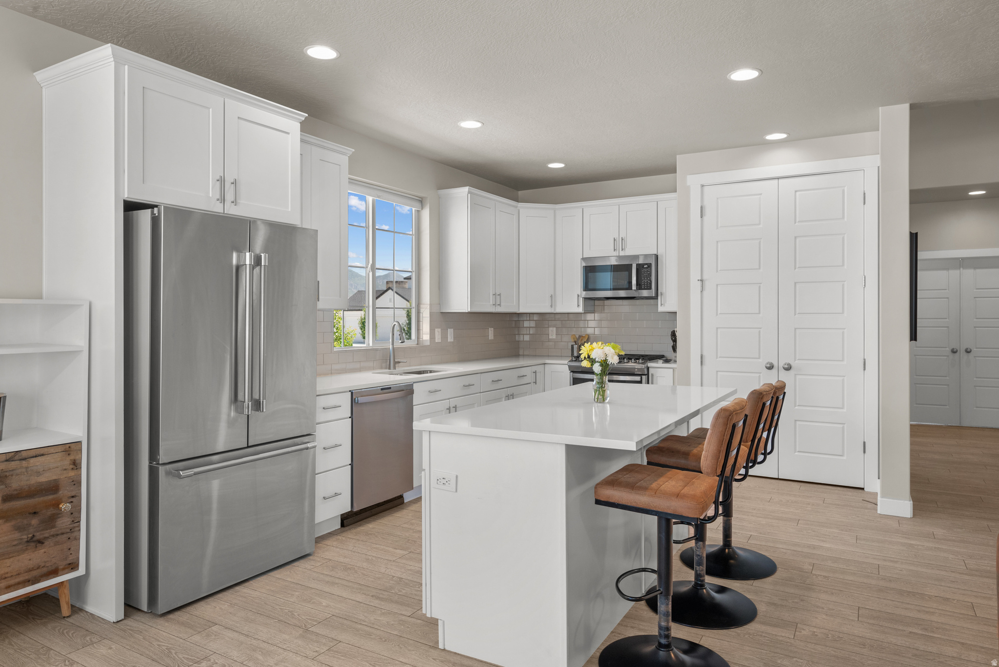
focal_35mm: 22
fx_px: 611
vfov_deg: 57.3
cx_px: 500
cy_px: 334
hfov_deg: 78.6
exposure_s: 1/3
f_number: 8
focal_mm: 22
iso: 500
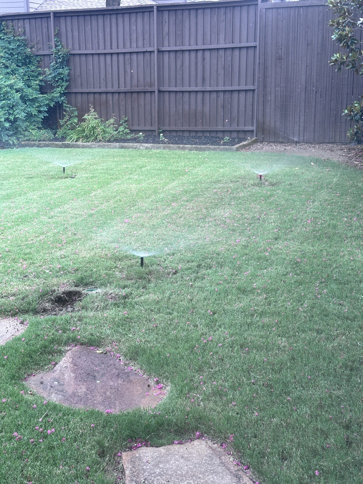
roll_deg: -0.1
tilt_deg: -13.7
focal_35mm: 48
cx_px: 182
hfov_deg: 30.3
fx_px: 671
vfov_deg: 39.7
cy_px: 242
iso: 64
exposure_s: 1/473
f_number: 1.78
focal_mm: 6.86
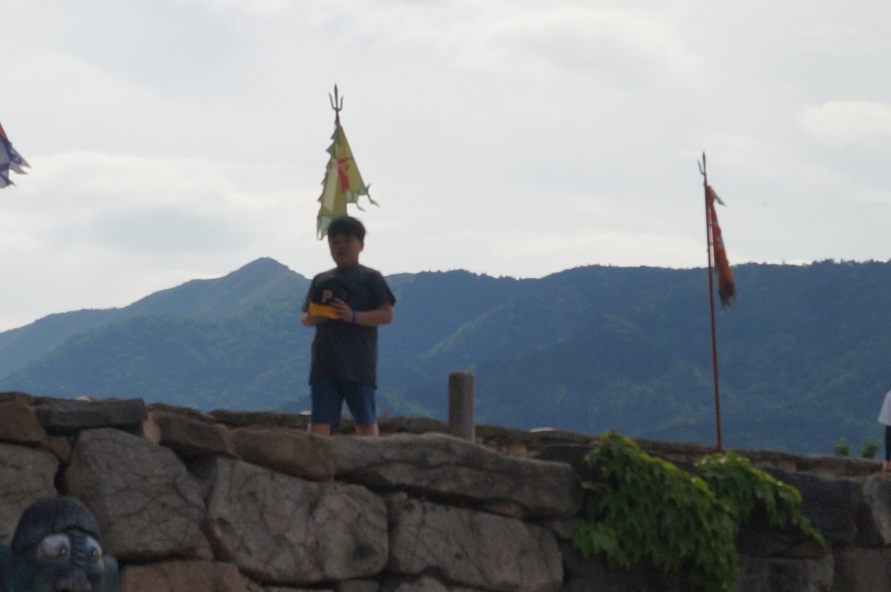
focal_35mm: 98
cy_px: 204
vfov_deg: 13.9
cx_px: 255
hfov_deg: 20.7
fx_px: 2423
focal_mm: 20
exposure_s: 1/1000
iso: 100
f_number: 8
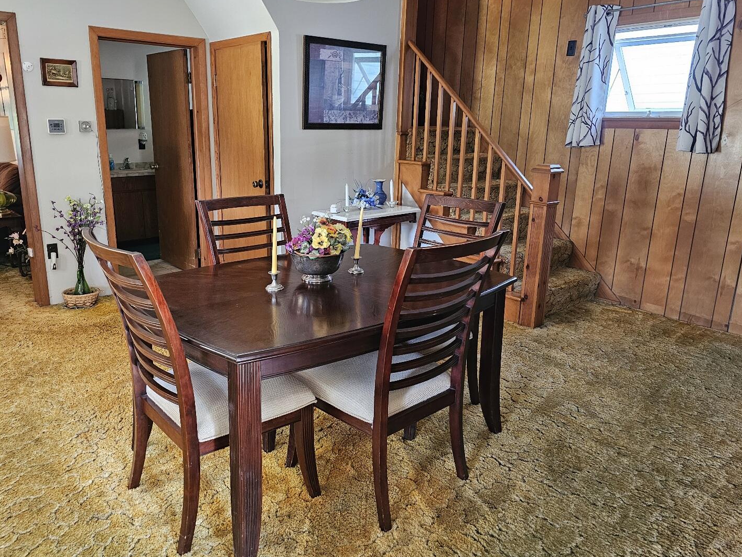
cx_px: 343
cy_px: 250
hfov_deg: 67.2
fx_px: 557
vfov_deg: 53.0
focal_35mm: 26
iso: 640
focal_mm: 6.3
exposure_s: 1/40
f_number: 1.7
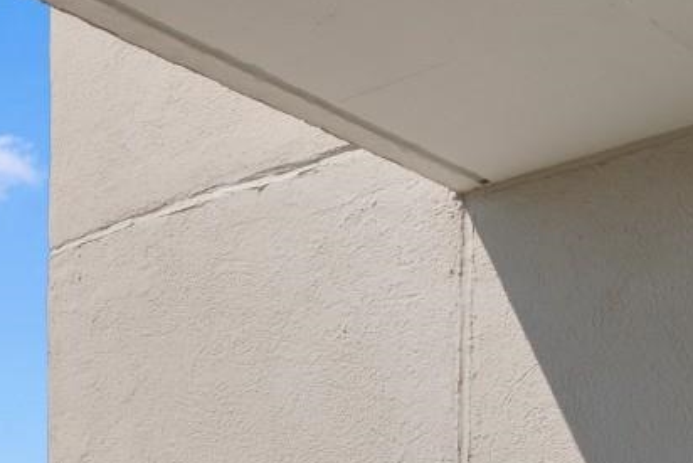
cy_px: 657
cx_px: -360
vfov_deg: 20.3
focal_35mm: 59
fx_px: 1136
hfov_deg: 25.2
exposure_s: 1/200
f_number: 8
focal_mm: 10
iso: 100
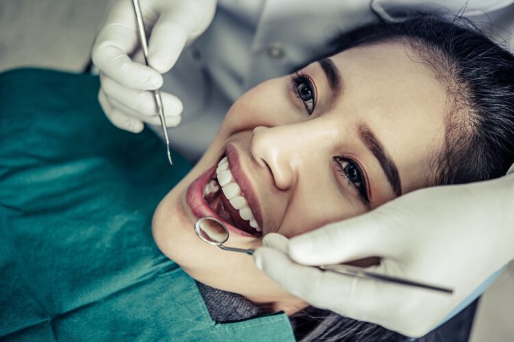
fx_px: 871
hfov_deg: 32.9
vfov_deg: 22.3
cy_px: 170
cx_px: 257
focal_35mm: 61
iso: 400
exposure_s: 1/100
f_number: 3
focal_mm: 60
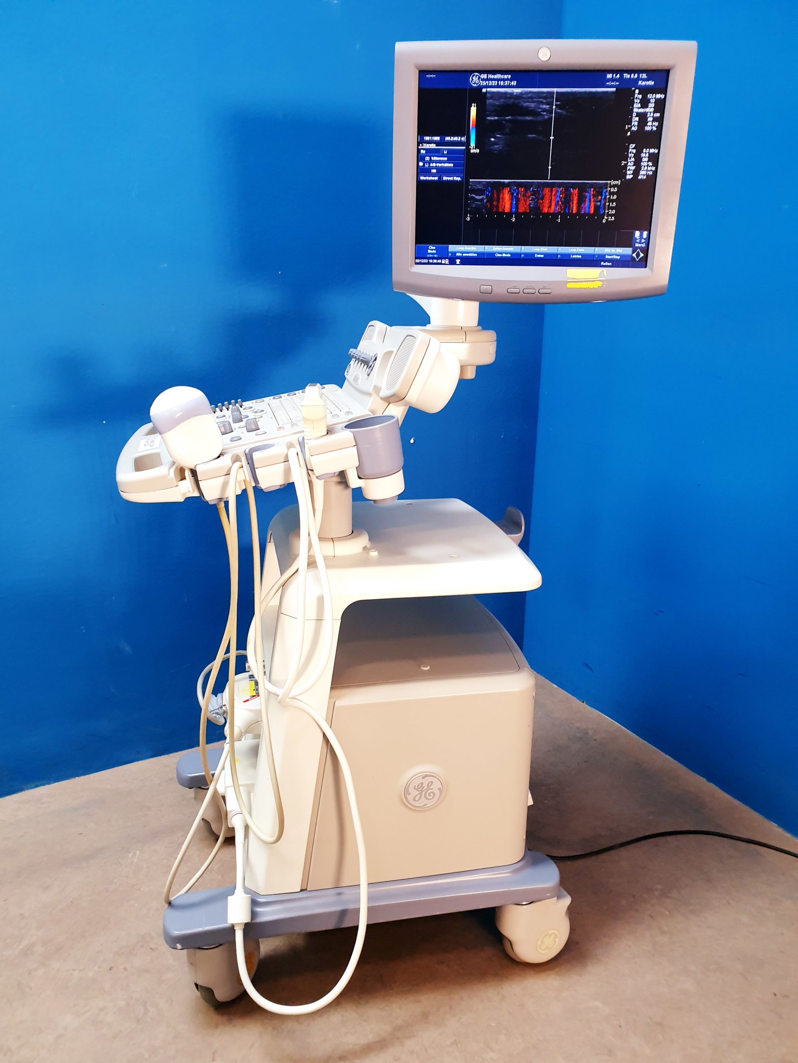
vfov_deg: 67.3
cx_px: 399
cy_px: 532
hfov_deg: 53.1
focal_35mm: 26
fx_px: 799
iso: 250
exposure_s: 1/50
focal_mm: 4.3
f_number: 2.4
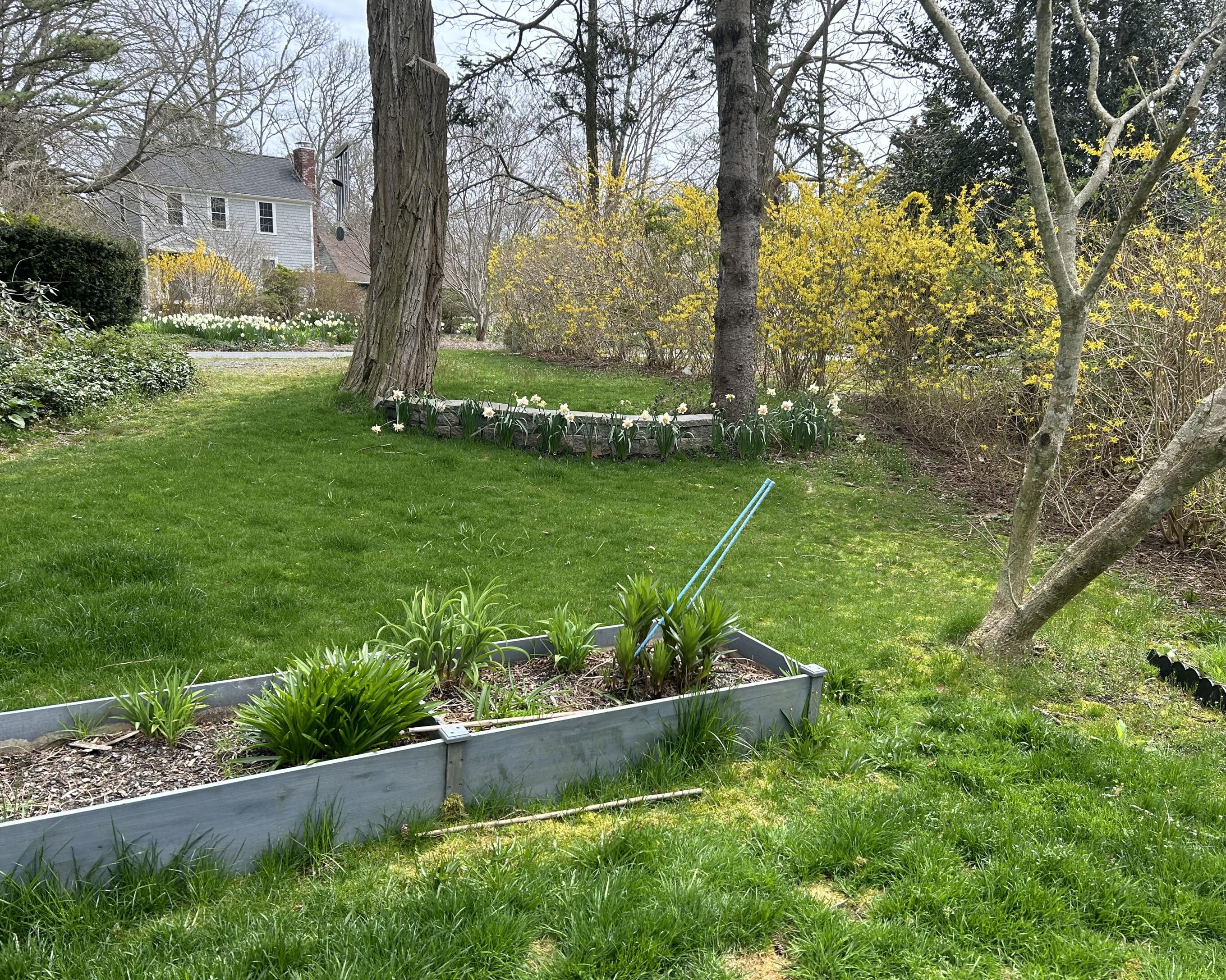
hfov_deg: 62.2
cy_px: 492
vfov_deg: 51.5
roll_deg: -1.0
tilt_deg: -9.0
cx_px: 654
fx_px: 1016
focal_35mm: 28
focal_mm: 5.7
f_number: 1.5
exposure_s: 1/1412
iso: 50
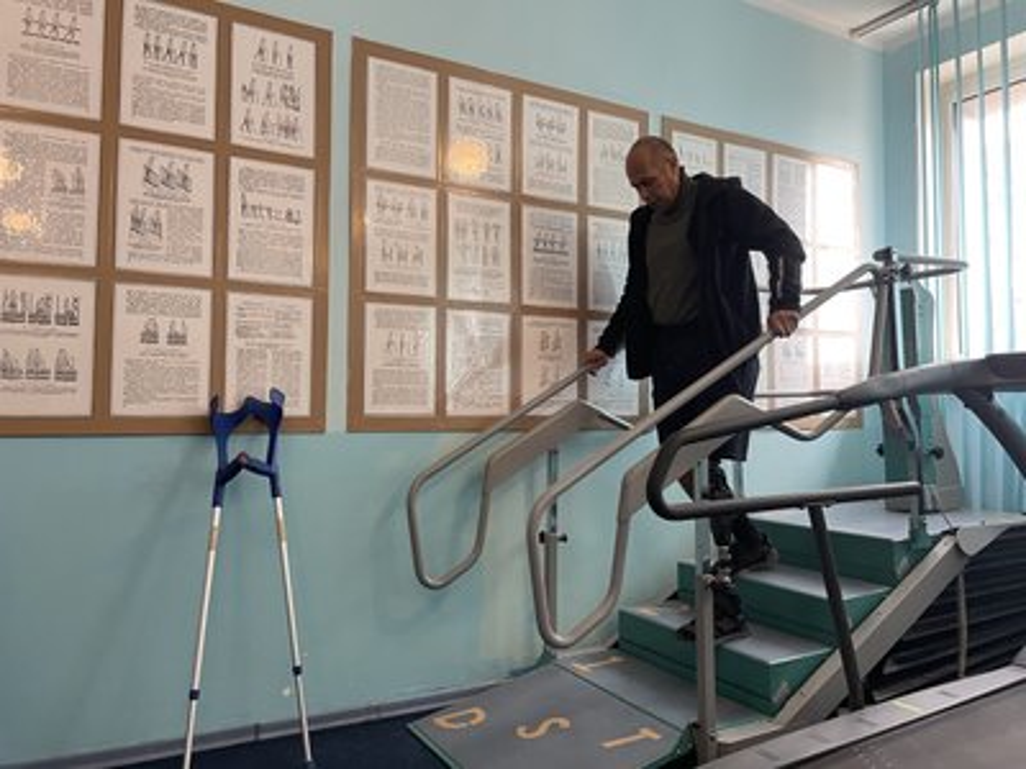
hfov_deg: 67.3
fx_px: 771
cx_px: 513
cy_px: 384
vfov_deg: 53.1
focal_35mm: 26
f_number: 1.6
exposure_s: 1/50
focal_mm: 4.2
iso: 200
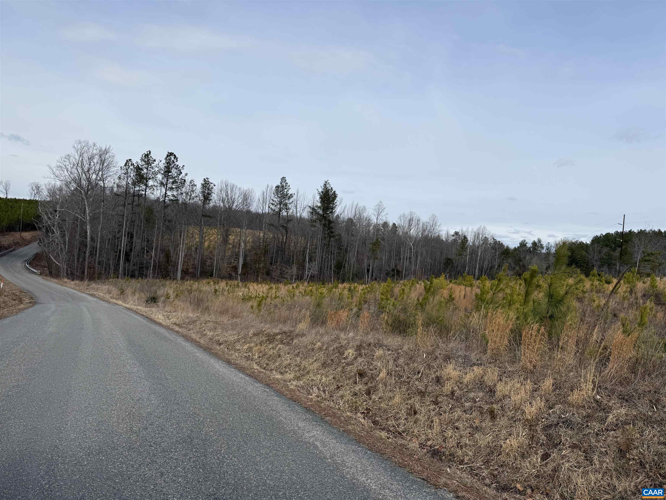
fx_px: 462
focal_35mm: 24
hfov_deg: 71.6
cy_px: 250
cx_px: 333
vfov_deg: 56.8
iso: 80
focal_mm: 6.76
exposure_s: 1/5319
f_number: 1.78
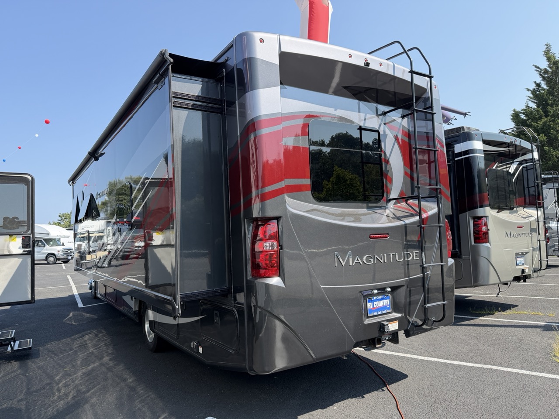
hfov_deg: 71.6
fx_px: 388
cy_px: 210
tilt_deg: +5.4
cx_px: 280
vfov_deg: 56.8
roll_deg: +3.5
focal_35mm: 24
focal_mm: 6.76
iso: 100
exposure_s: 1/1812
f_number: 1.78
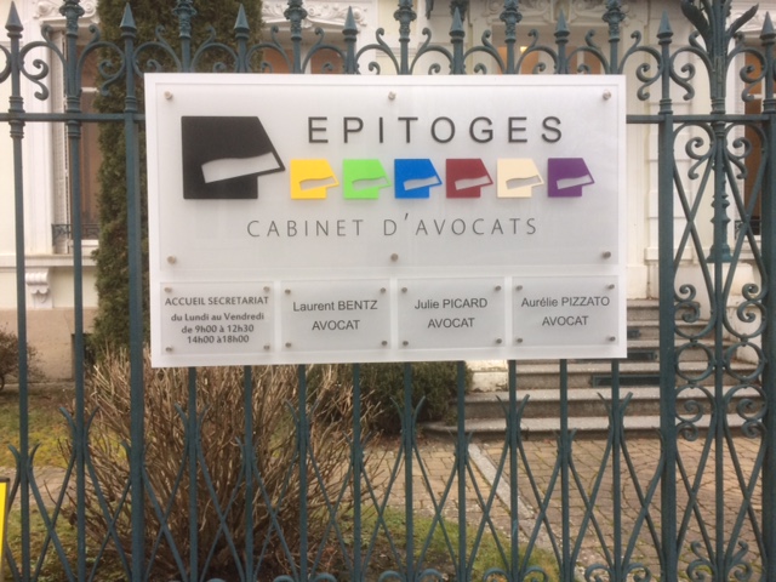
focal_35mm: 29
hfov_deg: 61.7
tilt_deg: -3.3
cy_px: 291
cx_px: 388
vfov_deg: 48.2
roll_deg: +0.9
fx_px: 650
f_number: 2.2
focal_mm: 4.15
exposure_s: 1/33
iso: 50
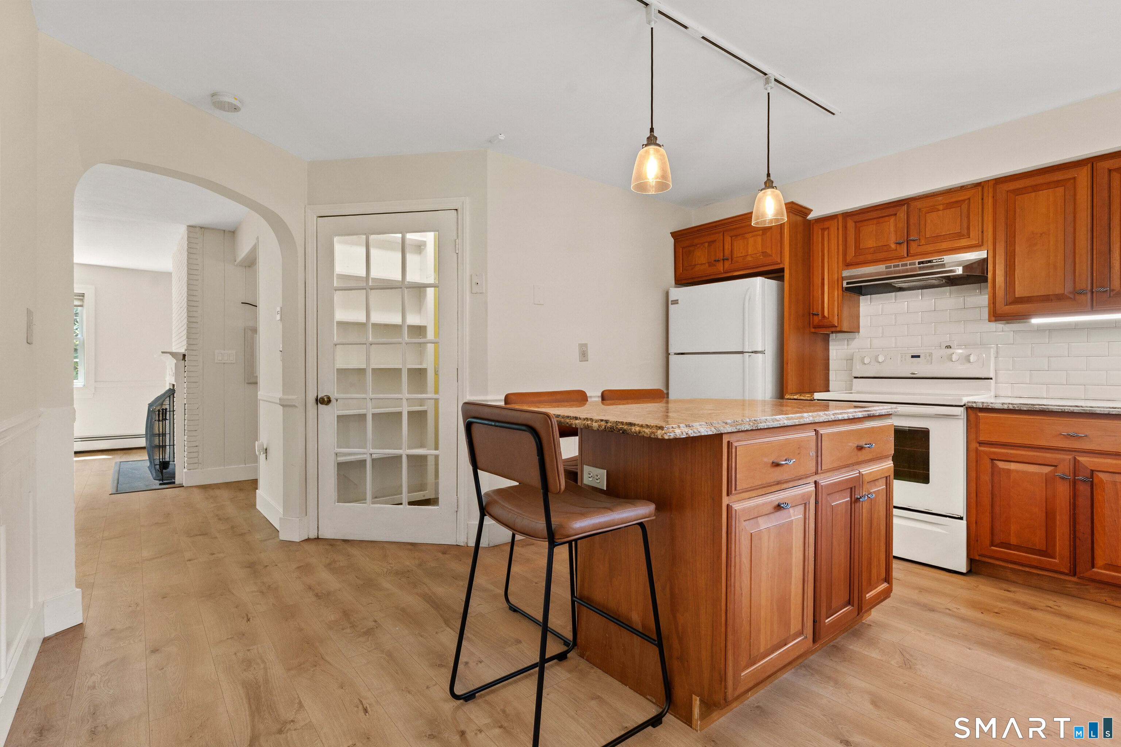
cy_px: 374
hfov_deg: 93.3
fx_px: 529
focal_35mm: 17
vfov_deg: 70.4
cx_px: 560
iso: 320
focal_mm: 17
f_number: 8
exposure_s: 1/6
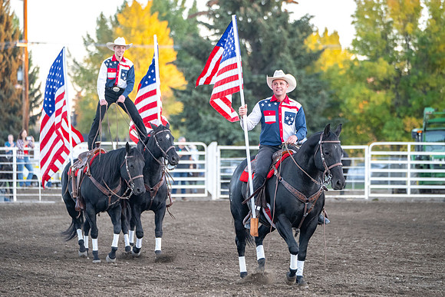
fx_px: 1805
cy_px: 146
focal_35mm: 146
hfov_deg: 14.1
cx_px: 235
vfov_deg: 9.4
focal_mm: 135
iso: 1600
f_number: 2.8
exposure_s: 1/500
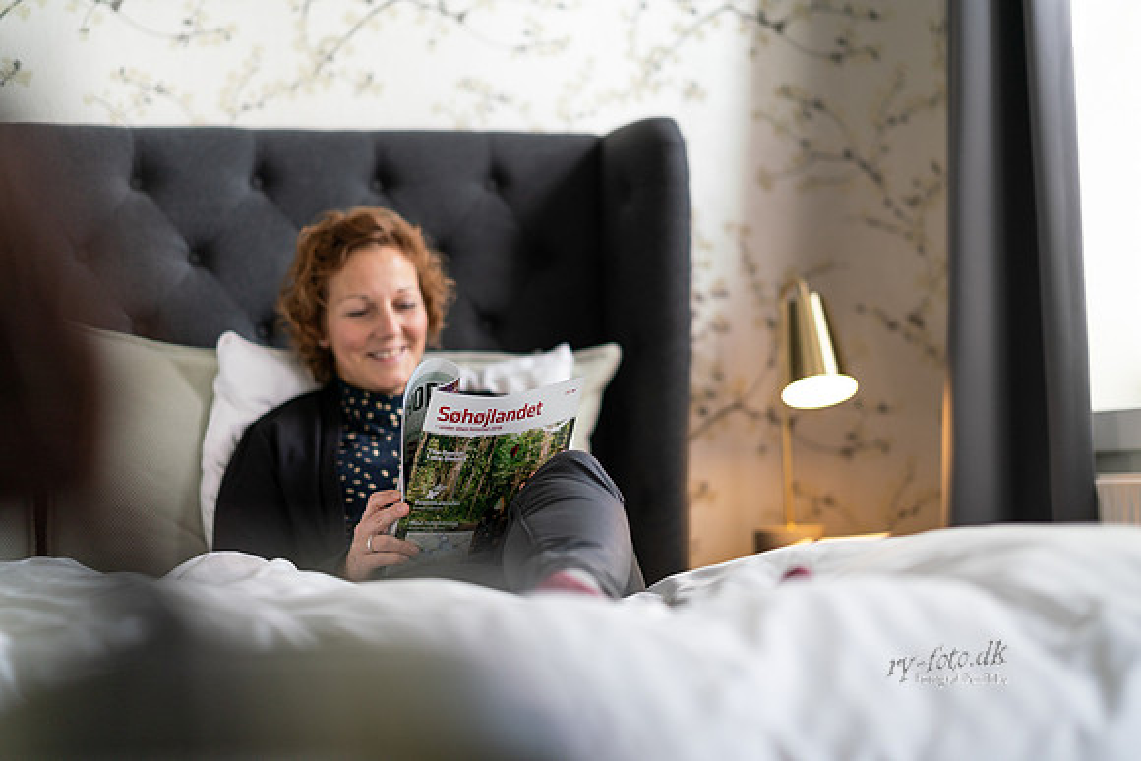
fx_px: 2695
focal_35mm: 85
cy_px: 380
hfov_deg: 23.9
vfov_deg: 16.1
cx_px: 570
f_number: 1.4
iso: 400
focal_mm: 85
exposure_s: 1/640
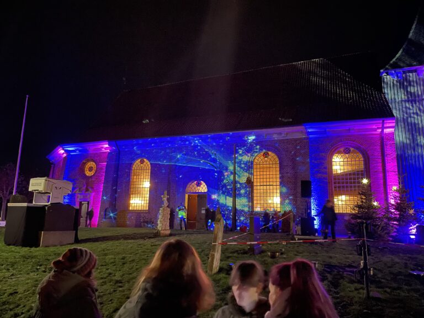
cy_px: 159
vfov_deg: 53.1
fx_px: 318
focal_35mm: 26
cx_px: 212
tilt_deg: +11.4
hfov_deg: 67.3
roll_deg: -1.9
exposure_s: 1/8
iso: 1250
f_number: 1.6
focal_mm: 4.2
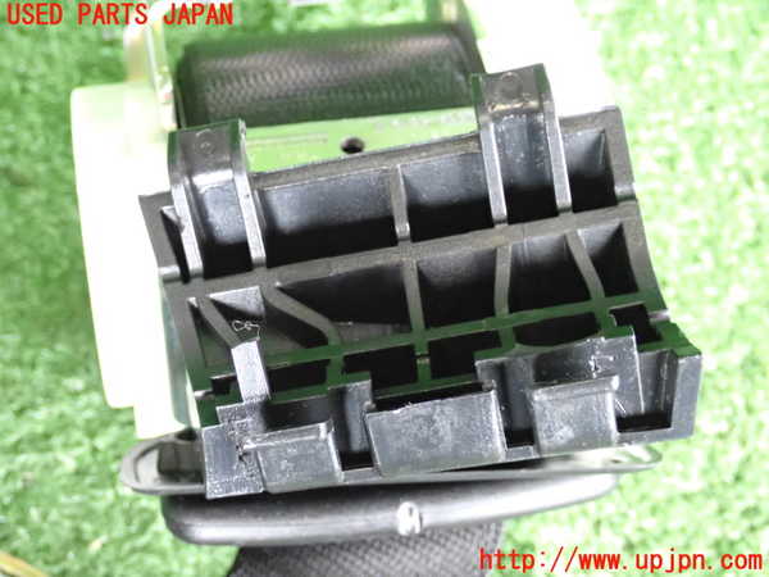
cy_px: 288
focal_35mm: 62
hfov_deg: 31.2
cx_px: 384
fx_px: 1377
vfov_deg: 23.7
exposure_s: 1/80
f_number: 3.6
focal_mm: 11.09
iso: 2500
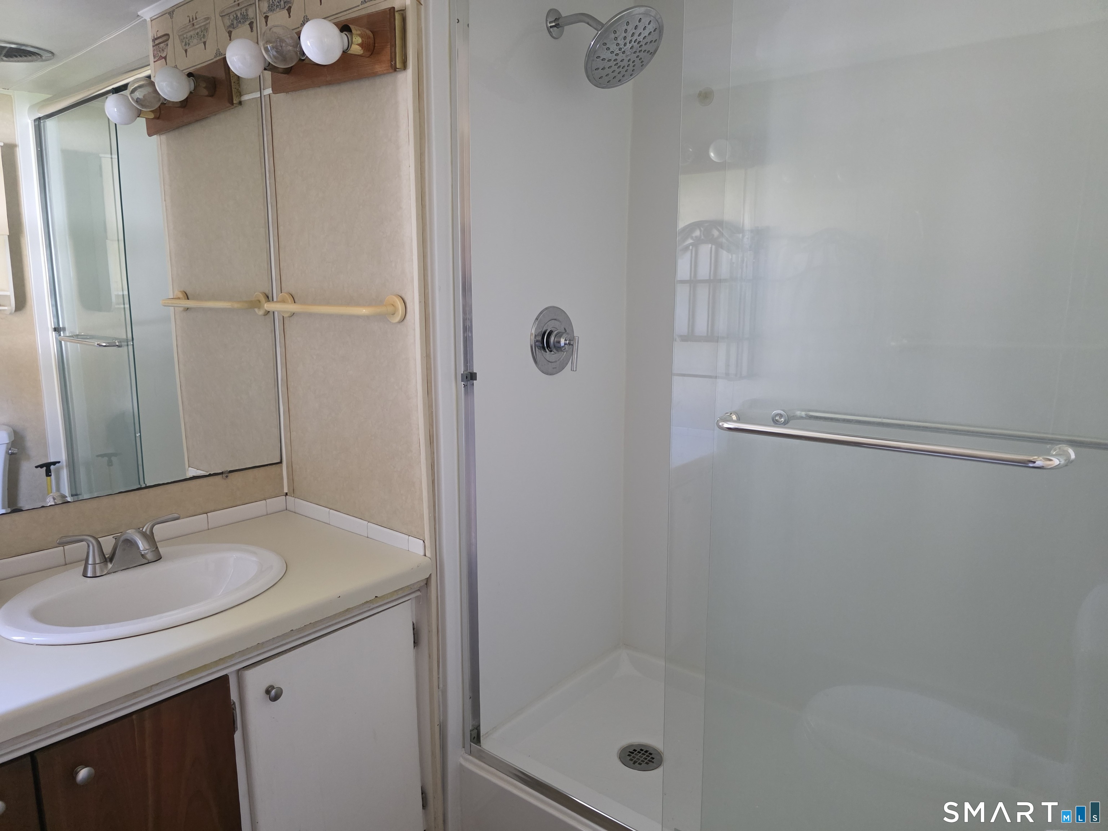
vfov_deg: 58.9
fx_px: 736
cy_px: 416
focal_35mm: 23
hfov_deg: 73.9
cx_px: 554
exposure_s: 1/120
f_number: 1.7
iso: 1250
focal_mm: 6.3
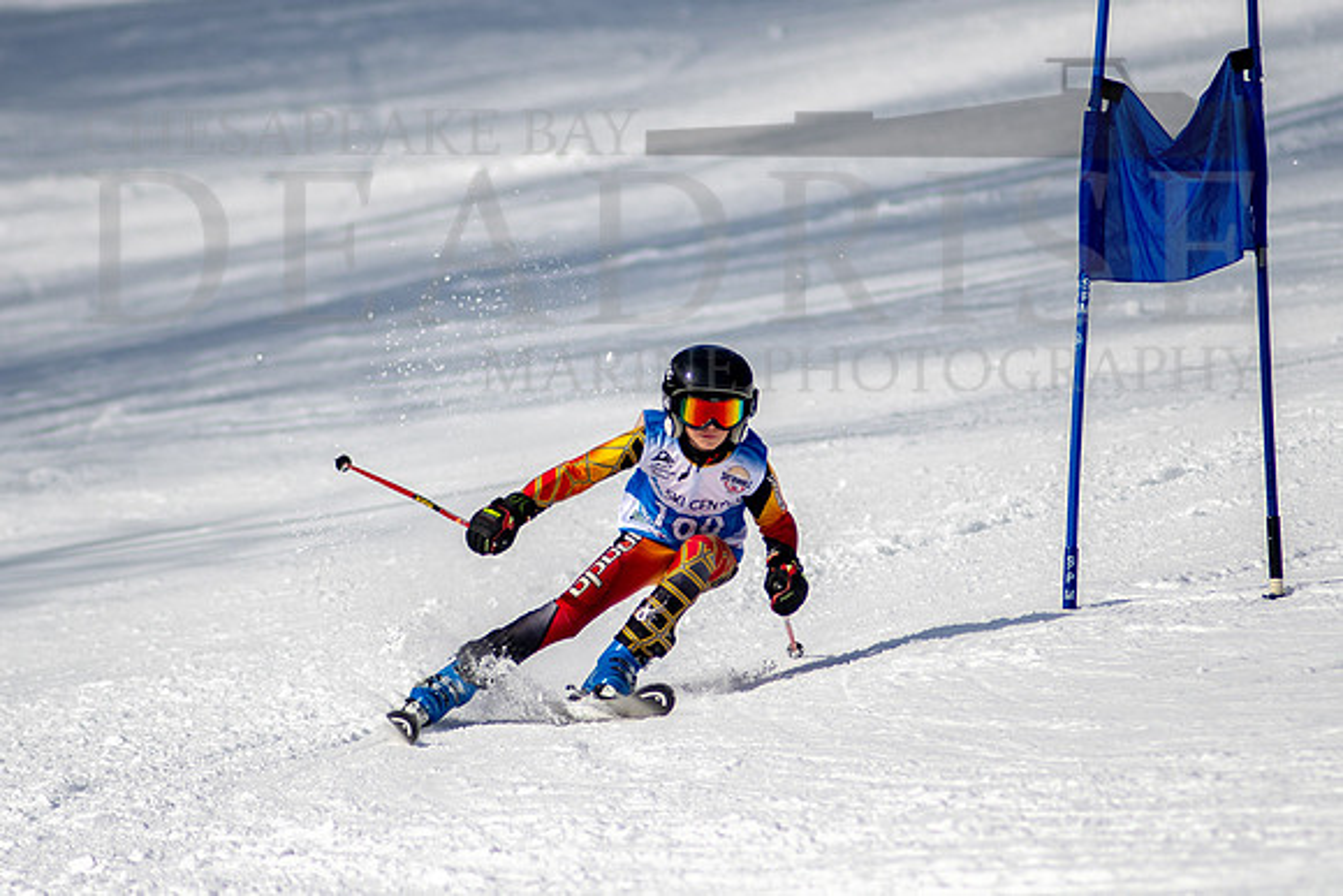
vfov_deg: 2.0
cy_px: 445
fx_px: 26036
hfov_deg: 3.0
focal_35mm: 698
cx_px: 632
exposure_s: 1/6400
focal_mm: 300
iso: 100
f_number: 2.8
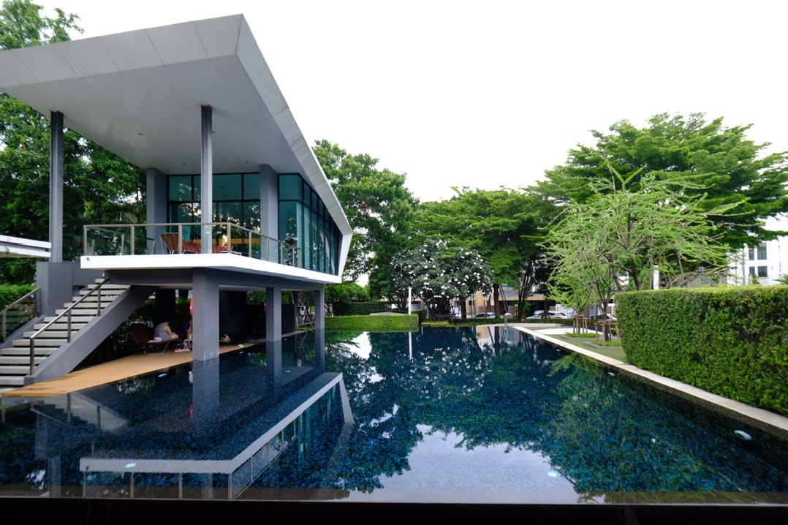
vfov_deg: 64.4
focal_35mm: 19
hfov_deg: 86.8
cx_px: 415
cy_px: 289
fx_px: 416
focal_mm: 10.5
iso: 1250
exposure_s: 1/250
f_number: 5.6
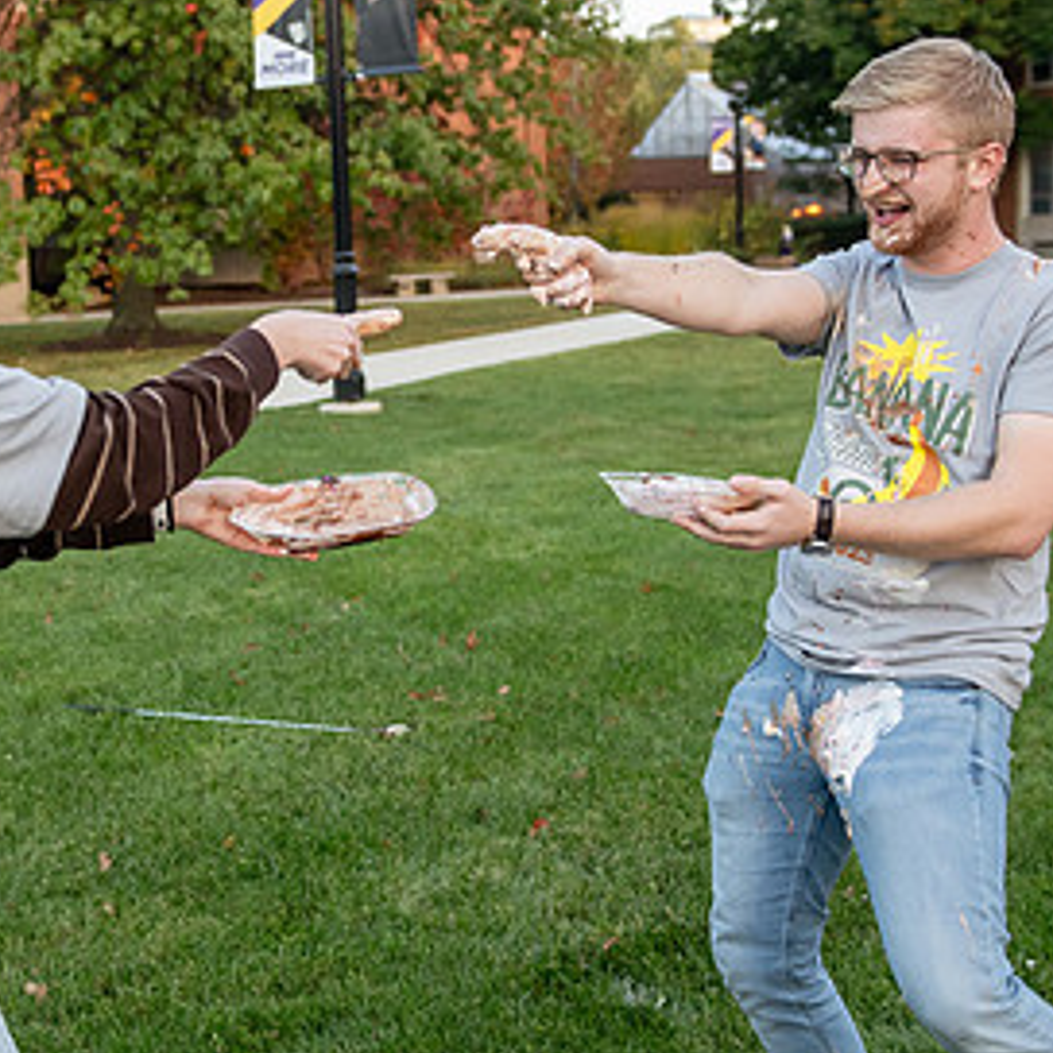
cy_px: 443
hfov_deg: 29.3
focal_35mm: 58
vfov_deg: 29.5
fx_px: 1996
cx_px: 317
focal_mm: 32
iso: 800
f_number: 3.2
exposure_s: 1/320
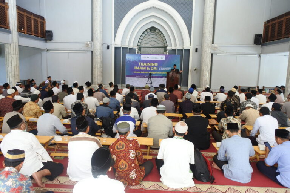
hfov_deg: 67.4
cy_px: 96
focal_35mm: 27
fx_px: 217
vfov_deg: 47.9
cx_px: 145
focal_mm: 10
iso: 800
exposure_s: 1/80
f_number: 3.5
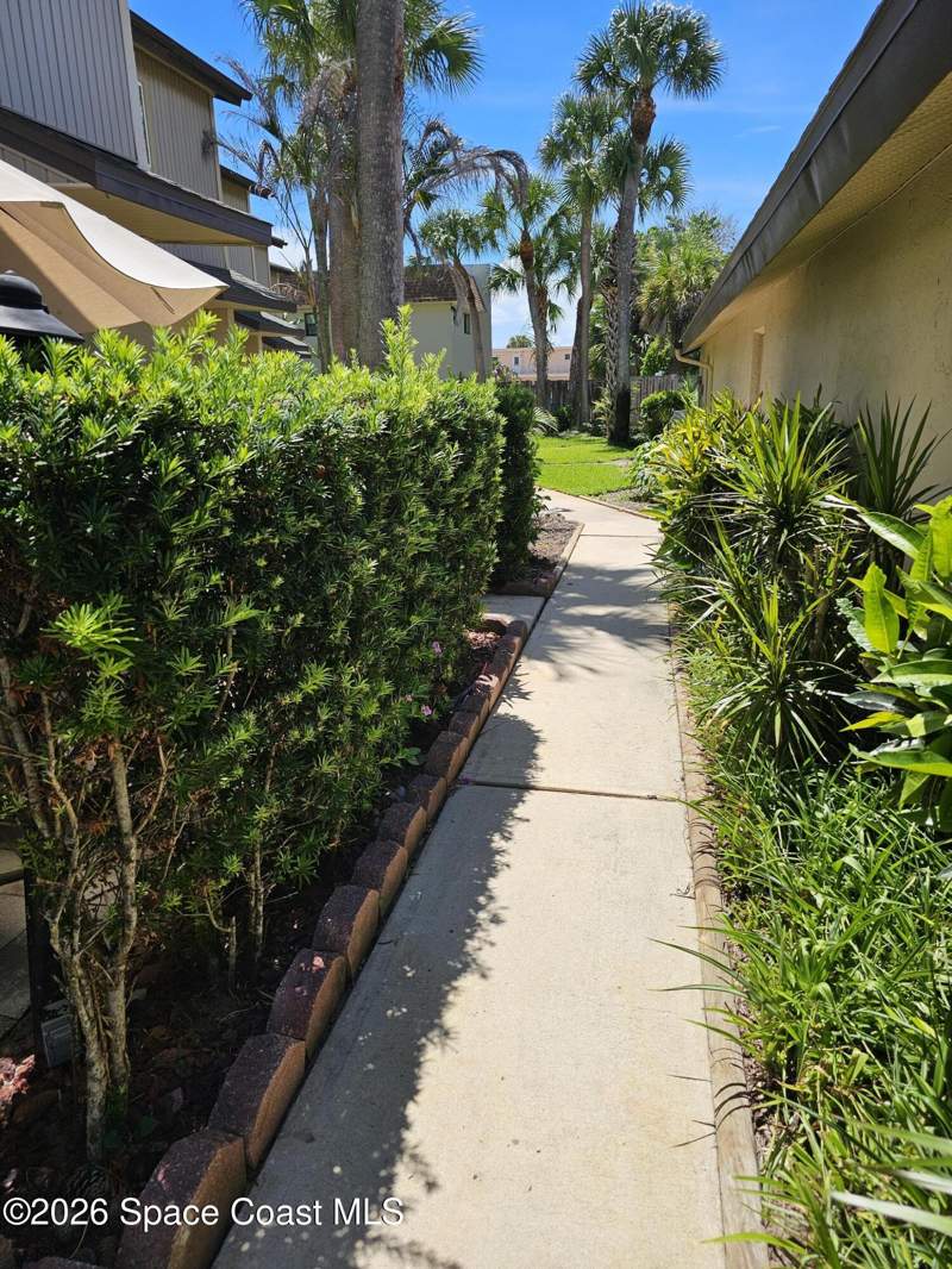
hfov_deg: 58.9
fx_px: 843
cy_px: 634
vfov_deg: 73.9
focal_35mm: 23
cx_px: 476
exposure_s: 1/758
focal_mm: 6.3
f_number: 1.7
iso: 10
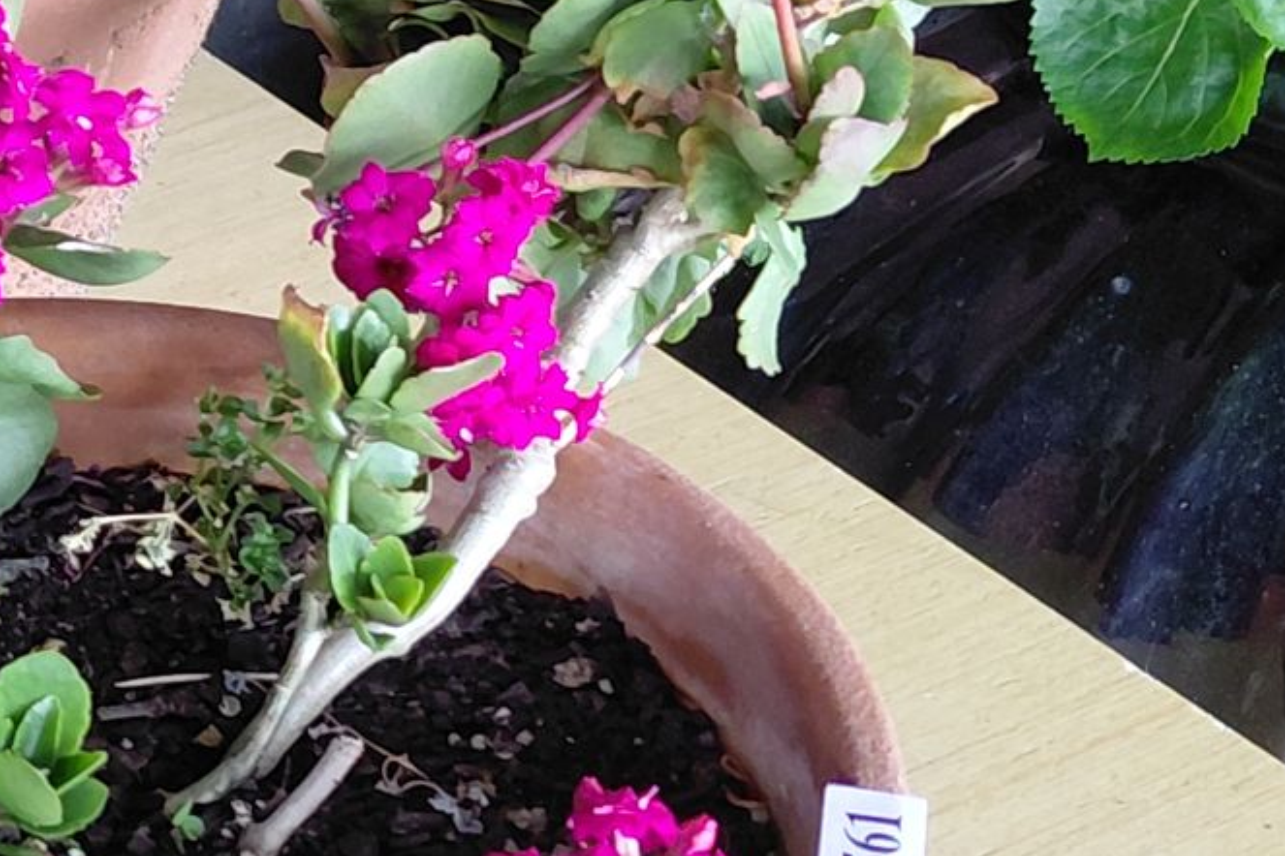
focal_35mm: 80
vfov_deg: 16.9
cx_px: -490
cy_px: 159
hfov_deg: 22.1
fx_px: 2855
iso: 250
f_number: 1.8
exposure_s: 1/50.1
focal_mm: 4.69
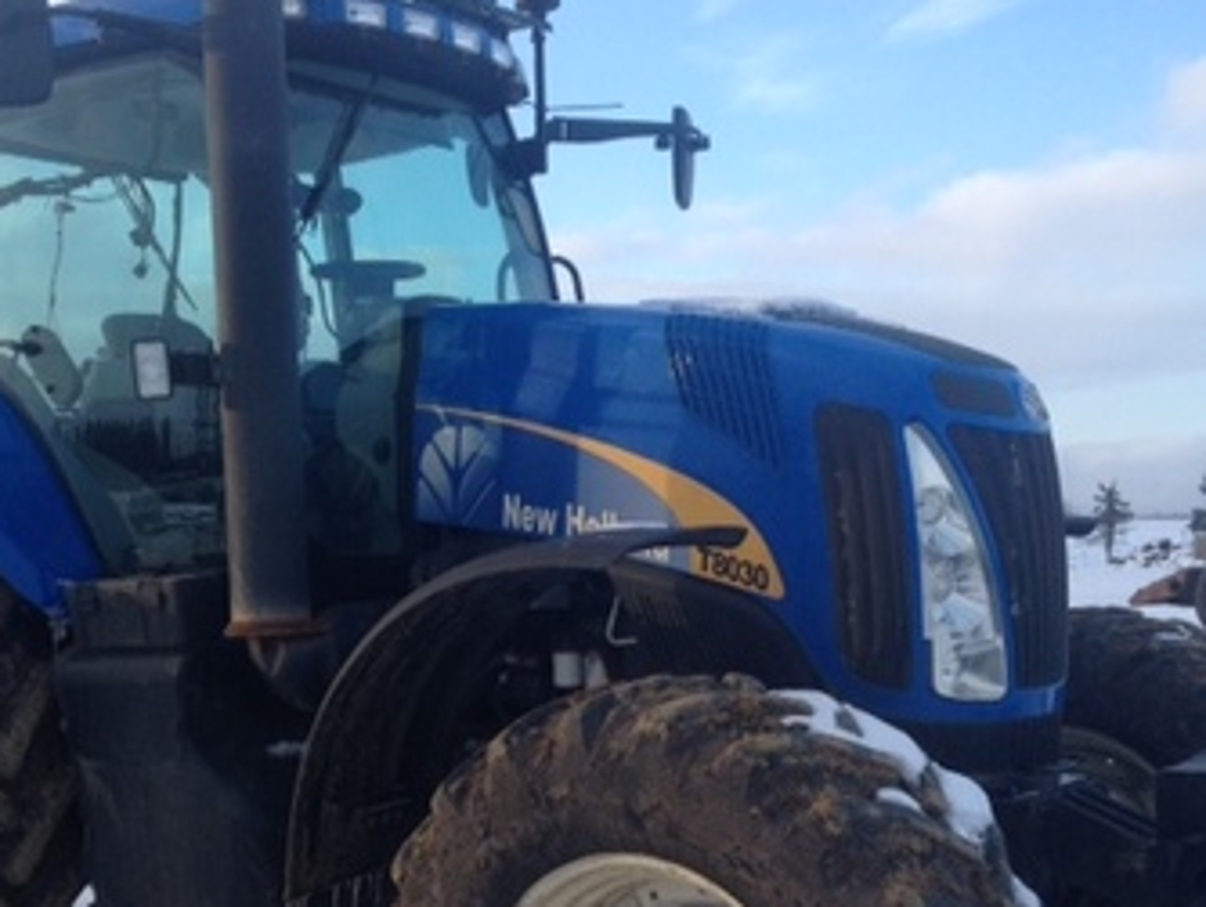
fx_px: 1987
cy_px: 636
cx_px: 437
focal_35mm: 57
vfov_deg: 25.5
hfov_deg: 33.6
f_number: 2.4
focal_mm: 4.28
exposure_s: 1/391
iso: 50
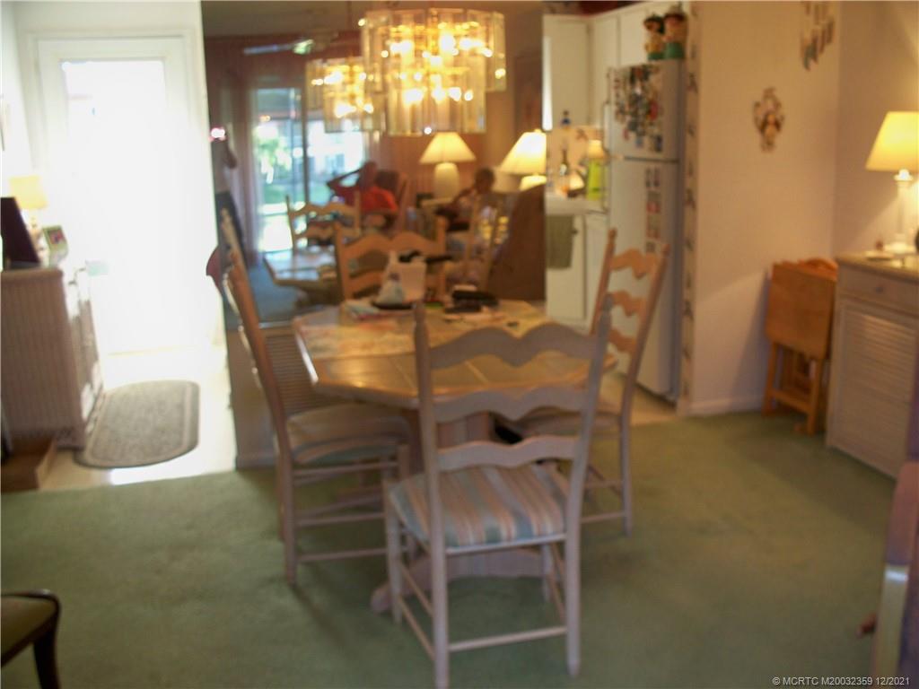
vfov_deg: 40.7
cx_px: 460
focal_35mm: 35
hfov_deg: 52.6
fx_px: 929
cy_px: 344
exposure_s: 1/30
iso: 200
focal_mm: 7.54
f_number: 2.8
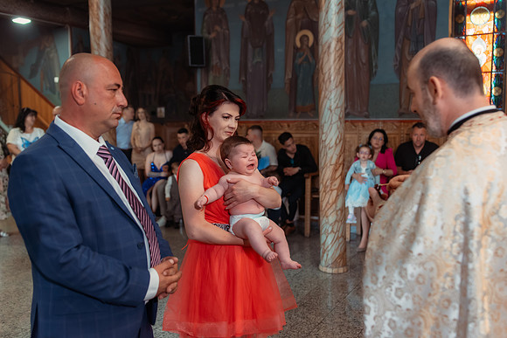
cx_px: 254
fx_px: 493
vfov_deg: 37.9
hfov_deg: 54.4
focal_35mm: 35
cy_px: 169
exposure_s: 1/200
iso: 1600
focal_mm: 35
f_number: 2.8
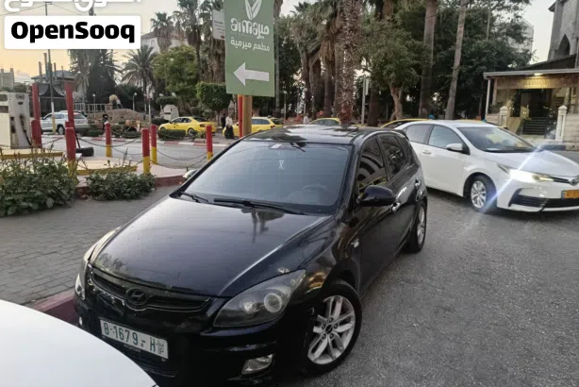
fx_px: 418
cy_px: 185
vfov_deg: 49.6
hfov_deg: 69.4
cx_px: 283
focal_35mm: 26
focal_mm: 5.25
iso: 418
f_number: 1.7
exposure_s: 1/100
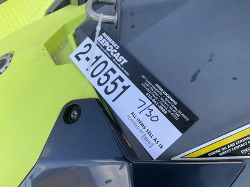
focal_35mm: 29
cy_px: 94
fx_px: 209
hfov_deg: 61.7
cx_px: 125
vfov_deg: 48.2
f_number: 1.8
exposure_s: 1/299
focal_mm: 3
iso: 25
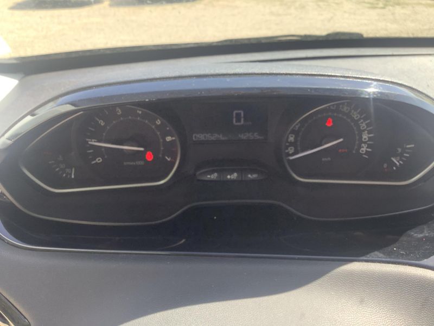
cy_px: 163
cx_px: 217
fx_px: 389
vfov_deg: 45.4
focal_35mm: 31
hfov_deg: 58.4
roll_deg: -0.3
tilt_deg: -28.3
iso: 25
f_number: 2.4
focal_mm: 3.3
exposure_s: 1/120
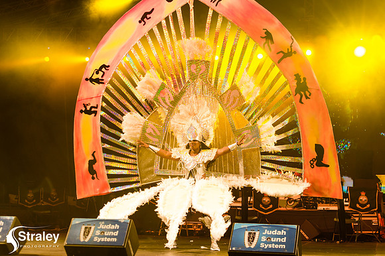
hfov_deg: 28.9
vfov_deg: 19.4
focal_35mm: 70
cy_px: 128
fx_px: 748
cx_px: 192
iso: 2500
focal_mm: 70
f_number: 5.6
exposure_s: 1/160
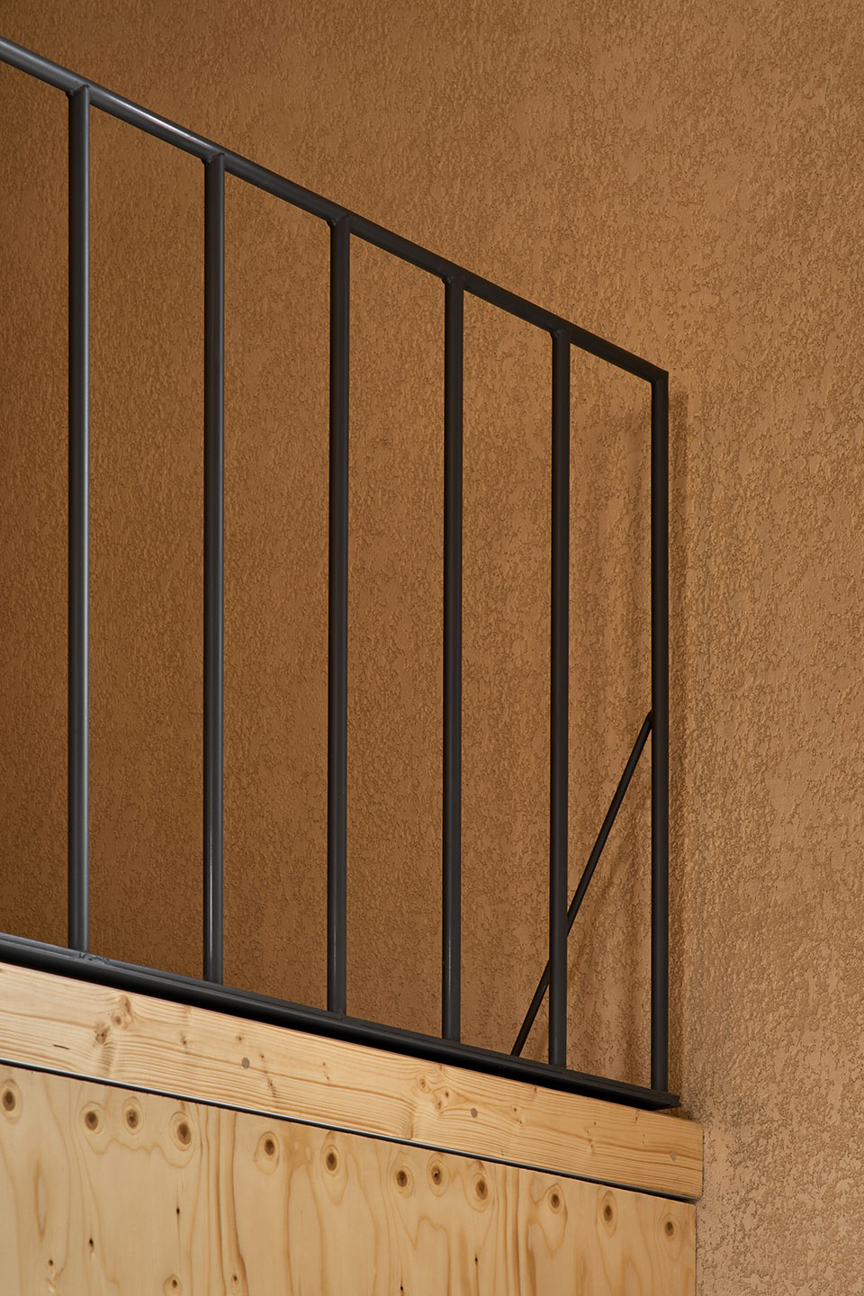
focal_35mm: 100
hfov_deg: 13.7
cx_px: 432
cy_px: 648
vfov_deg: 20.4
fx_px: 3600
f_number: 11
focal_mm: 100
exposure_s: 1
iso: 100
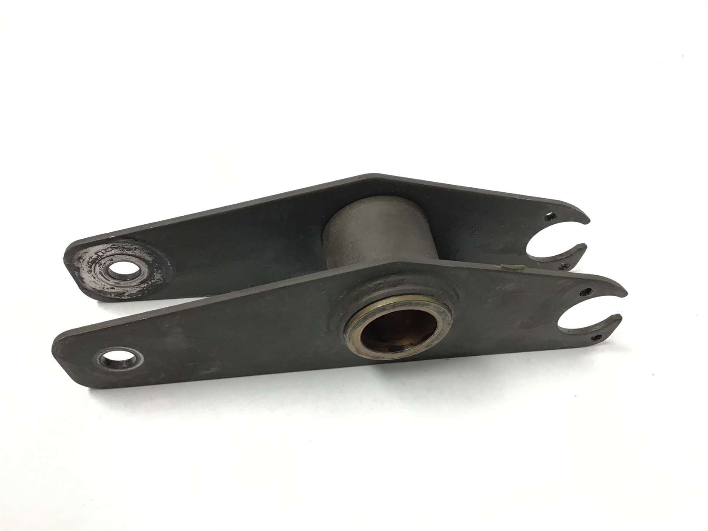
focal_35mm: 31
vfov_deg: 45.4
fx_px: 634
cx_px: 354
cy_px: 266
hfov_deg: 58.4
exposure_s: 1/30
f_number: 2.4
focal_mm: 3.3
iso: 64
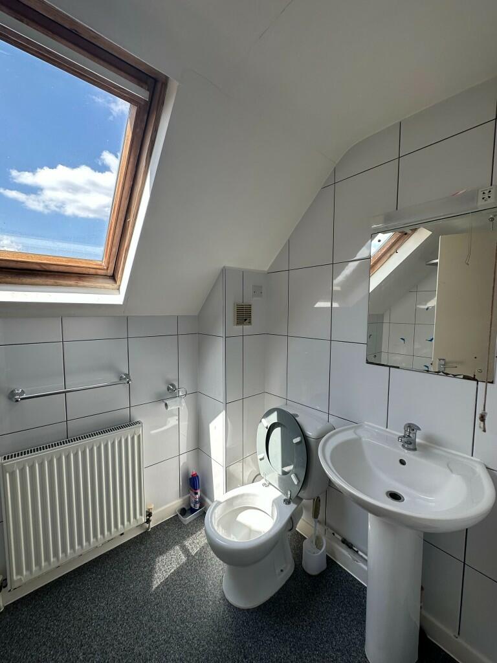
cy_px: 332
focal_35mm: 14
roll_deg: +0.6
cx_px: 248
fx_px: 268
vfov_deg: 102.1
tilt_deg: -6.2
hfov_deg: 85.7
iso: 40
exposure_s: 1/374
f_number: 2.2
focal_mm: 2.22
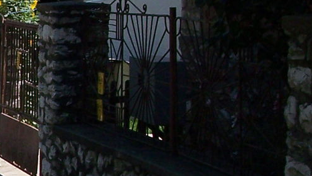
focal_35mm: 164
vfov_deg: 7.4
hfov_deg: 12.0
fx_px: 1357
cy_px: 67
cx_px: -269
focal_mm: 8
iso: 100
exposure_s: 1/750
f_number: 4
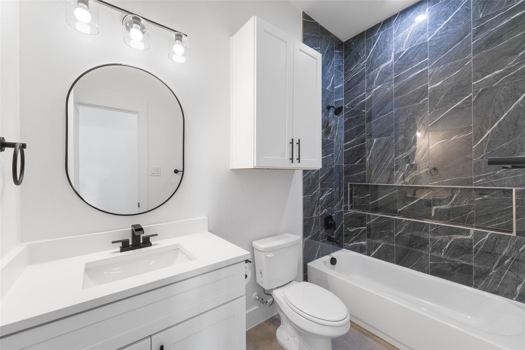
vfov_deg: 81.2
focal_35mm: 14
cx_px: 262
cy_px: 175
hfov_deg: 104.3
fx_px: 204
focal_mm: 14
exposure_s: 1/25
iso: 640
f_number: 9
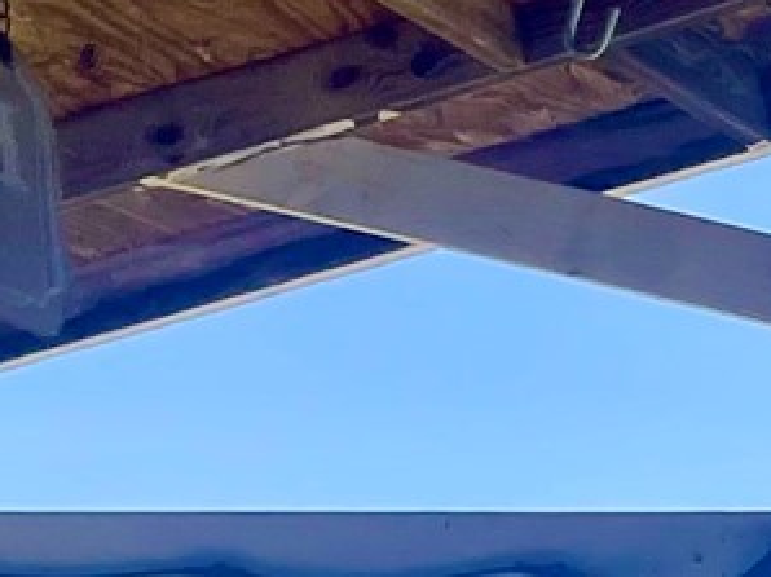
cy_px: 1115
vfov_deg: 8.2
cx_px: 2109
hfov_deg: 9.6
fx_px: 3828
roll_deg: -1.2
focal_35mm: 172
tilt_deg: +3.3
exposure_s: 1/4717
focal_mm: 5.1
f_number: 1.6
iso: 32
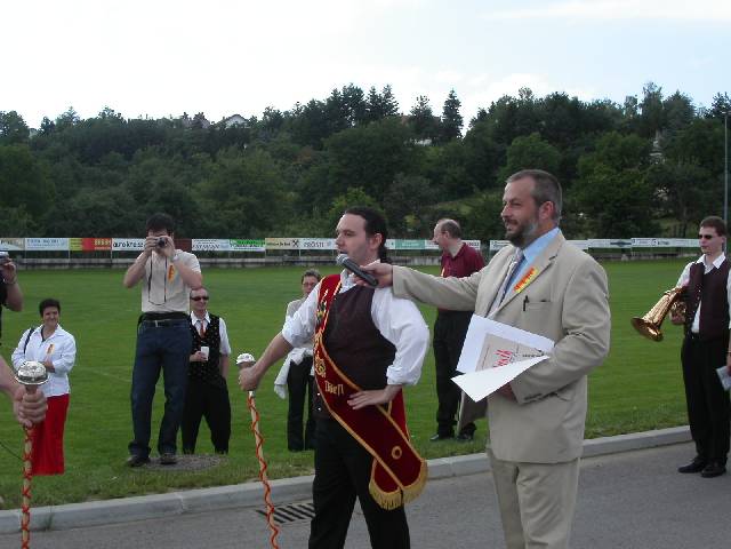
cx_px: 366
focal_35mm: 50
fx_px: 1056
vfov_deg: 29.1
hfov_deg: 38.2
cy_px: 274
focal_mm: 10.3
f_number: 5.6
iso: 100
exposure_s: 1/250
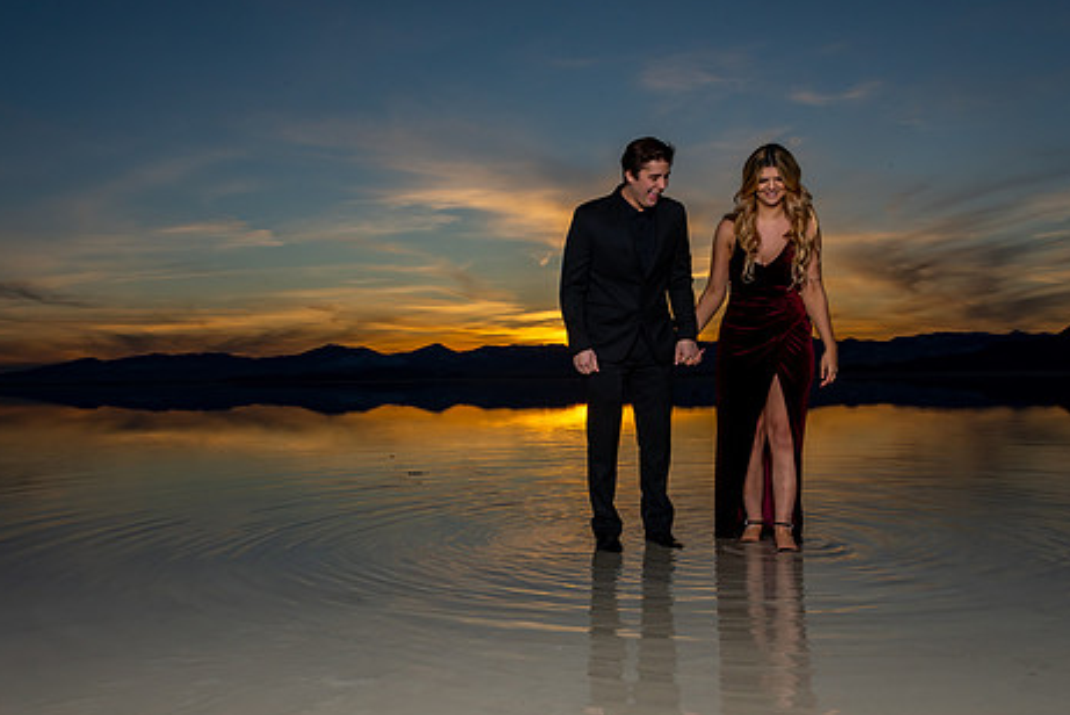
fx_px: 1041
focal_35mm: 35
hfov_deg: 54.4
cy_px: 366
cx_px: 508
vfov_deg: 37.9
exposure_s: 1/200
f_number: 18
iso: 200
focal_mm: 24
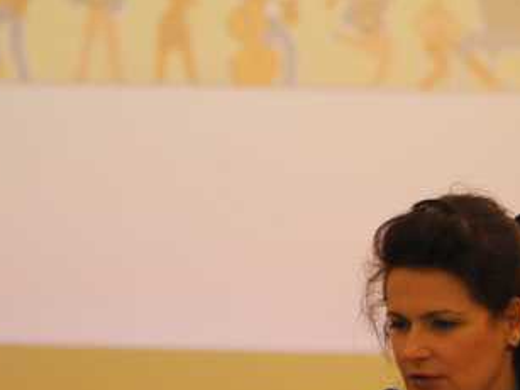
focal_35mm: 337
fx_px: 5060
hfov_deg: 5.9
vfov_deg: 4.4
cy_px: 167
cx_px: 298
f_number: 2.8
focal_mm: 105
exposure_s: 1/200
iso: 640
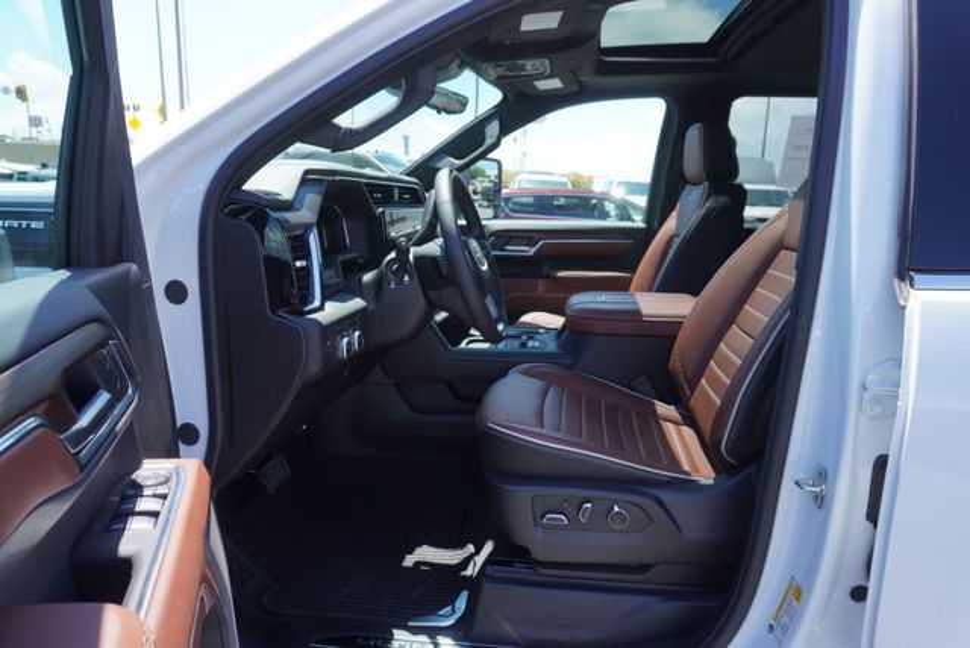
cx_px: 485
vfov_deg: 53.2
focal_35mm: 24
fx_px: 647
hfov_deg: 73.7
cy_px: 324
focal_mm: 16
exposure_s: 1/125
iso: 100
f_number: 5.6
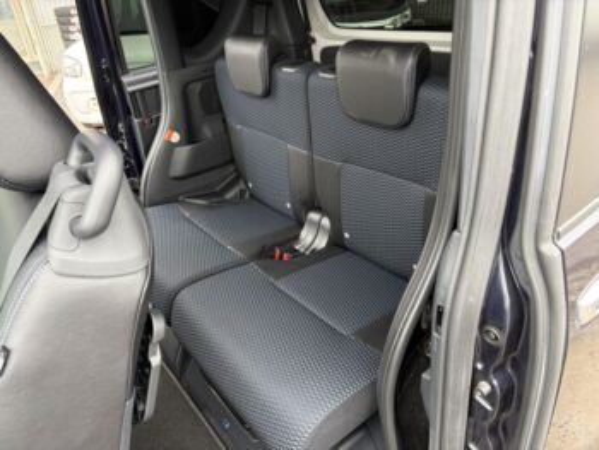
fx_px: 450
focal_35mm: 26
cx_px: 300
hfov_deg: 67.3
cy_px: 225
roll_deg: +6.8
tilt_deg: -30.0
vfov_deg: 53.1
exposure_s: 1/87
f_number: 1.6
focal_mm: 5.96
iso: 125
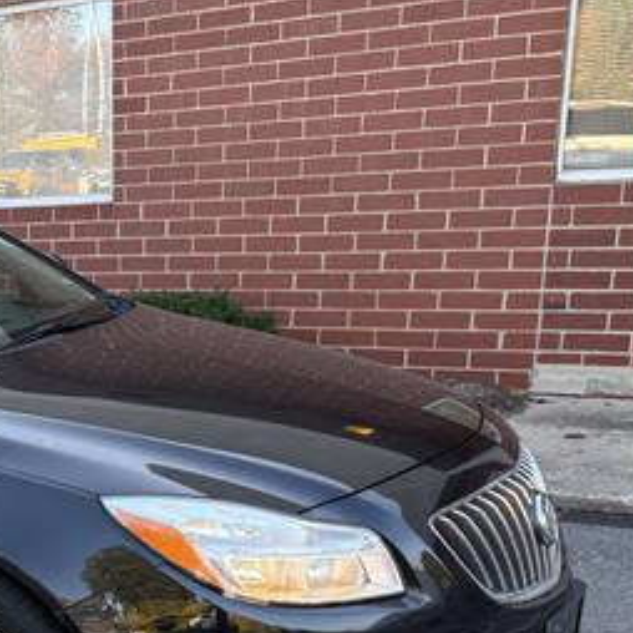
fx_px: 1200
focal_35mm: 58
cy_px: 528
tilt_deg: -13.1
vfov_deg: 28.7
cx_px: -137
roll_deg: +2.5
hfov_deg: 26.2
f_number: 1.6
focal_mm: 5.96
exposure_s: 1/248
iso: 64
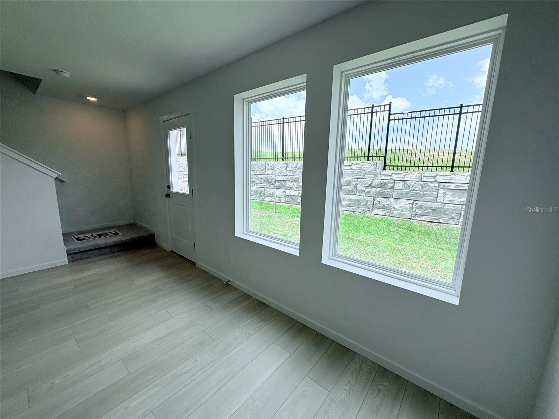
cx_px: 280
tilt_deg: -9.0
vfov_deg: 85.7
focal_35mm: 14
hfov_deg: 102.1
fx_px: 226
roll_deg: -1.7
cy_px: 210
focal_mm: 2.22
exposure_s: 1/687
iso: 40
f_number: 2.2
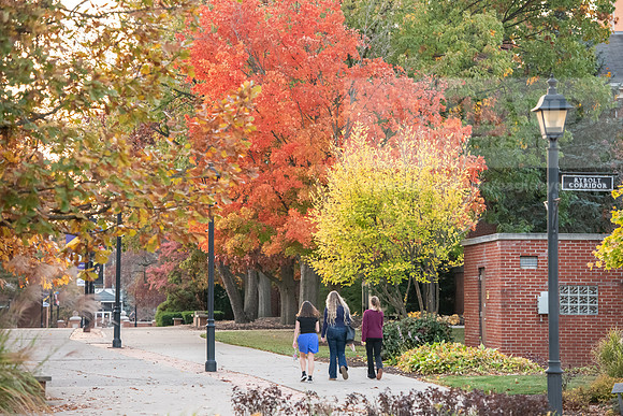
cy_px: 208
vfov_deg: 9.8
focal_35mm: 140
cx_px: 312
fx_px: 2423
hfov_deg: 14.7
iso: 2500
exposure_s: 1/250
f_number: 4
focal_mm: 140
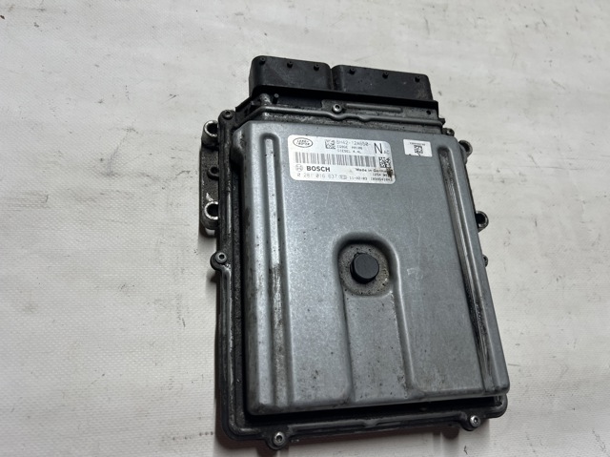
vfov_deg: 53.0
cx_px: 305
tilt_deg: -63.7
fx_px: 458
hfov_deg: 67.3
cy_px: 228
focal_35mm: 26
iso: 80
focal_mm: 5.7
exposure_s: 1/100
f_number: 1.5
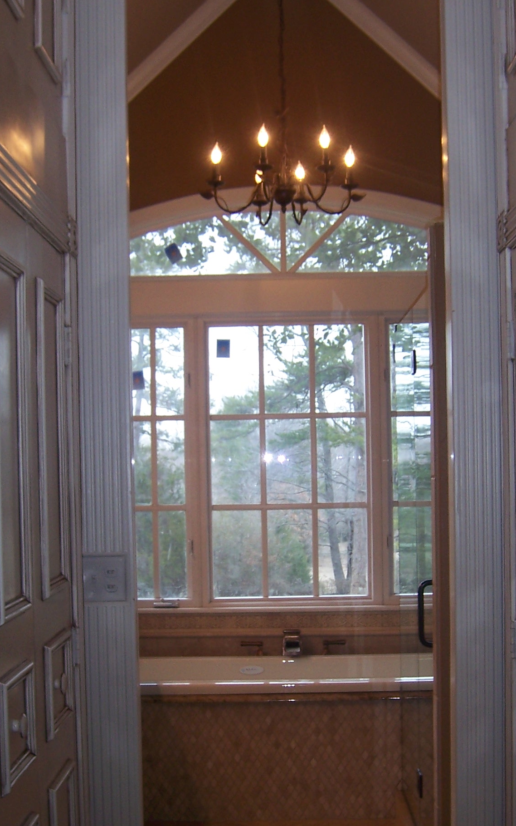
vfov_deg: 37.5
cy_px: 466
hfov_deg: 24.0
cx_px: 280
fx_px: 1215
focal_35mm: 54
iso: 80
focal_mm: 6.2
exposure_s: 1/60
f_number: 2.8
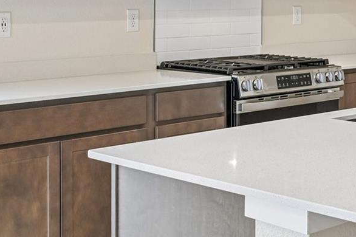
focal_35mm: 83
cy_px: -13
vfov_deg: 16.0
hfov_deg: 23.6
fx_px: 820
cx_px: 344
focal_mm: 30
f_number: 9
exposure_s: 1/15
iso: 400
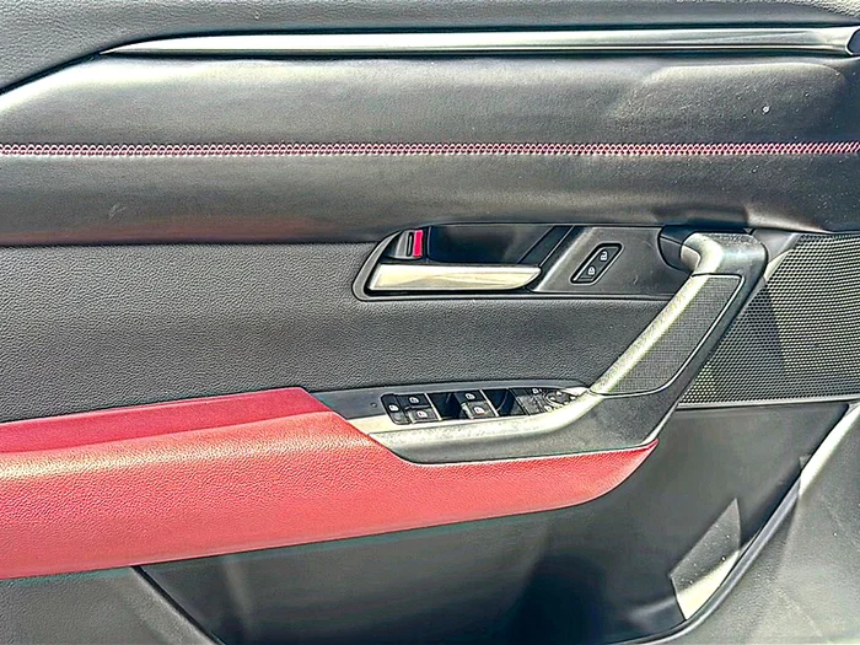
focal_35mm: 40
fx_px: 994
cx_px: 430
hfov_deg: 46.8
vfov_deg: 36.0
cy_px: 322
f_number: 1.78
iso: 100
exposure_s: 1/522
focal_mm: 6.86
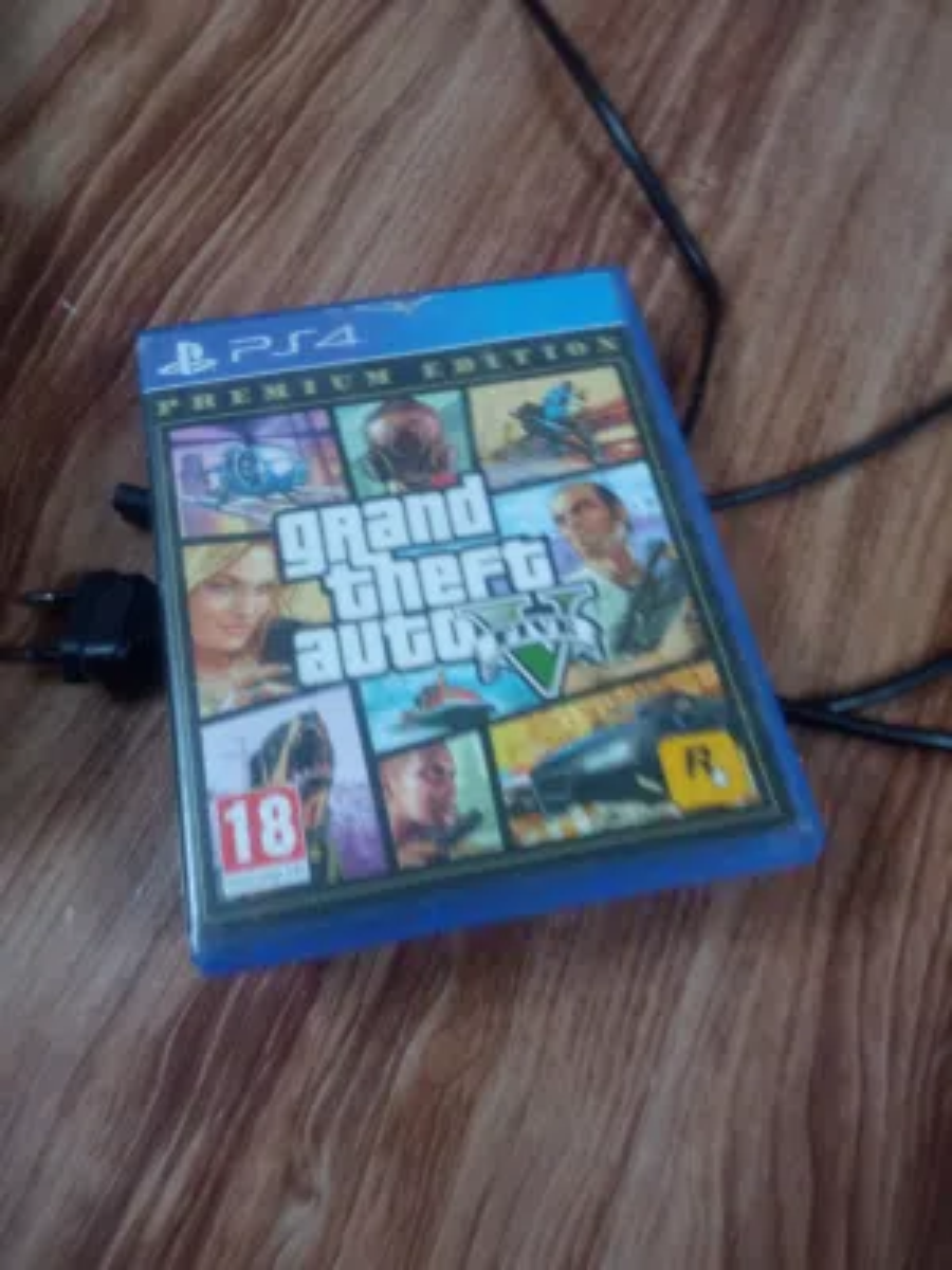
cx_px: 476
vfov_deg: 65.3
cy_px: 635
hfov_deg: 51.4
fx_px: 990
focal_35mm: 27
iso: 425
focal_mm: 3.79
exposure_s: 1/33.3
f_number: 2.2
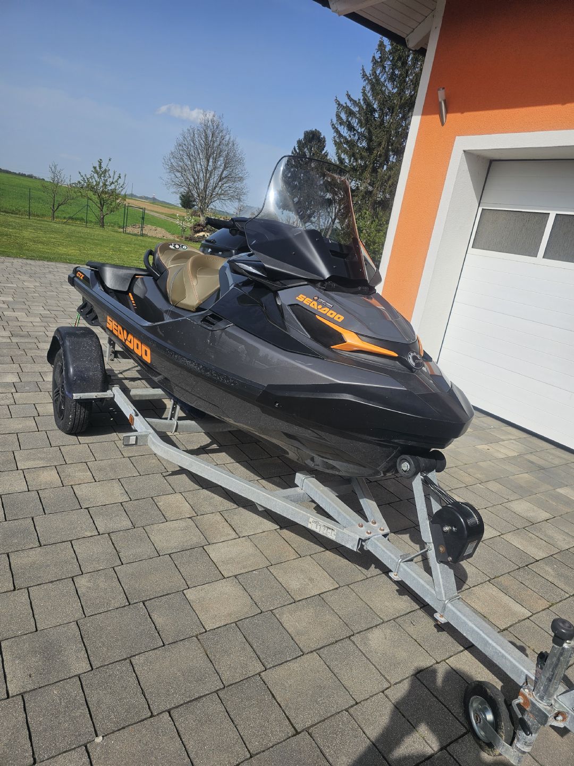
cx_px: 287
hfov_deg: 58.9
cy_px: 383
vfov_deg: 73.9
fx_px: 509
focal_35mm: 23
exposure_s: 1/989
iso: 10
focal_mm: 6.3
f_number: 1.7
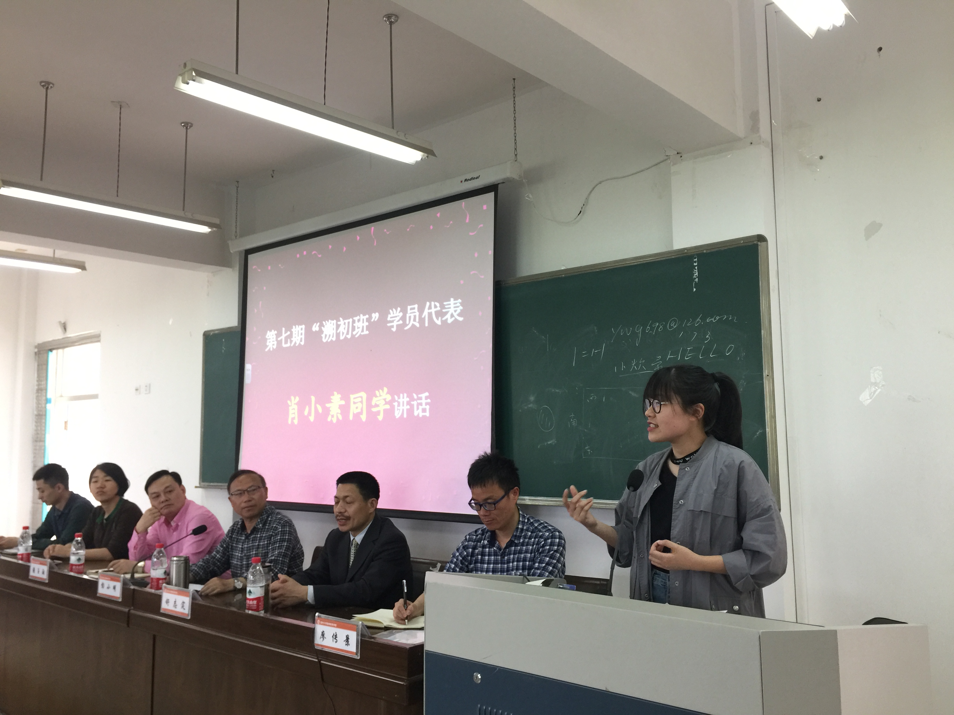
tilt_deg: +7.9
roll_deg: -1.0
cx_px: 477
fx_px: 799
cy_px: 358
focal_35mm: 29
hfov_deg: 61.7
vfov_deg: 48.2
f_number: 2.2
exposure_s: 1/33
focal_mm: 4.15
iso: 64
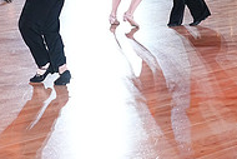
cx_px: 109
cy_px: -48
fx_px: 824
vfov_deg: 10.7
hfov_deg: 16.4
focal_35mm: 125
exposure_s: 1/400
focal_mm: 41
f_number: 5
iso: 5000
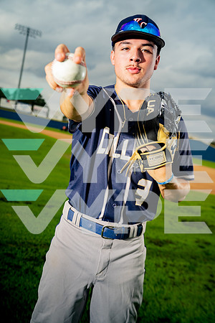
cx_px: 108
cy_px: 162
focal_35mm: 44
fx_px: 394
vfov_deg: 44.5
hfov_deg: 30.5
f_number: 4.5
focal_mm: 44
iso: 400
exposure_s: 1/250
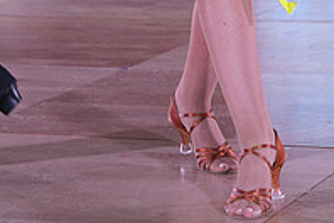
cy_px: -226
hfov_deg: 9.6
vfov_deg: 6.2
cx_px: 89
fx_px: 1985
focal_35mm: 214
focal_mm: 73
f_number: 5
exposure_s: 1/200
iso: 1250
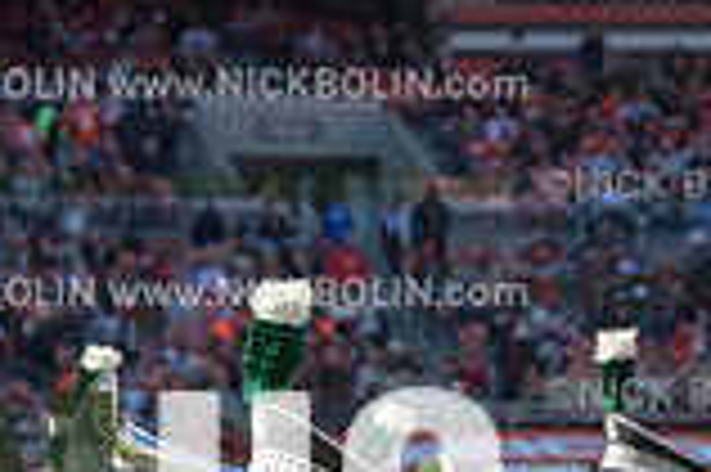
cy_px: 605
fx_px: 6175
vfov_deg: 4.4
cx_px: 180
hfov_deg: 6.6
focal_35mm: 313
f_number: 5
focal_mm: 85
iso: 400
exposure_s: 1/2000
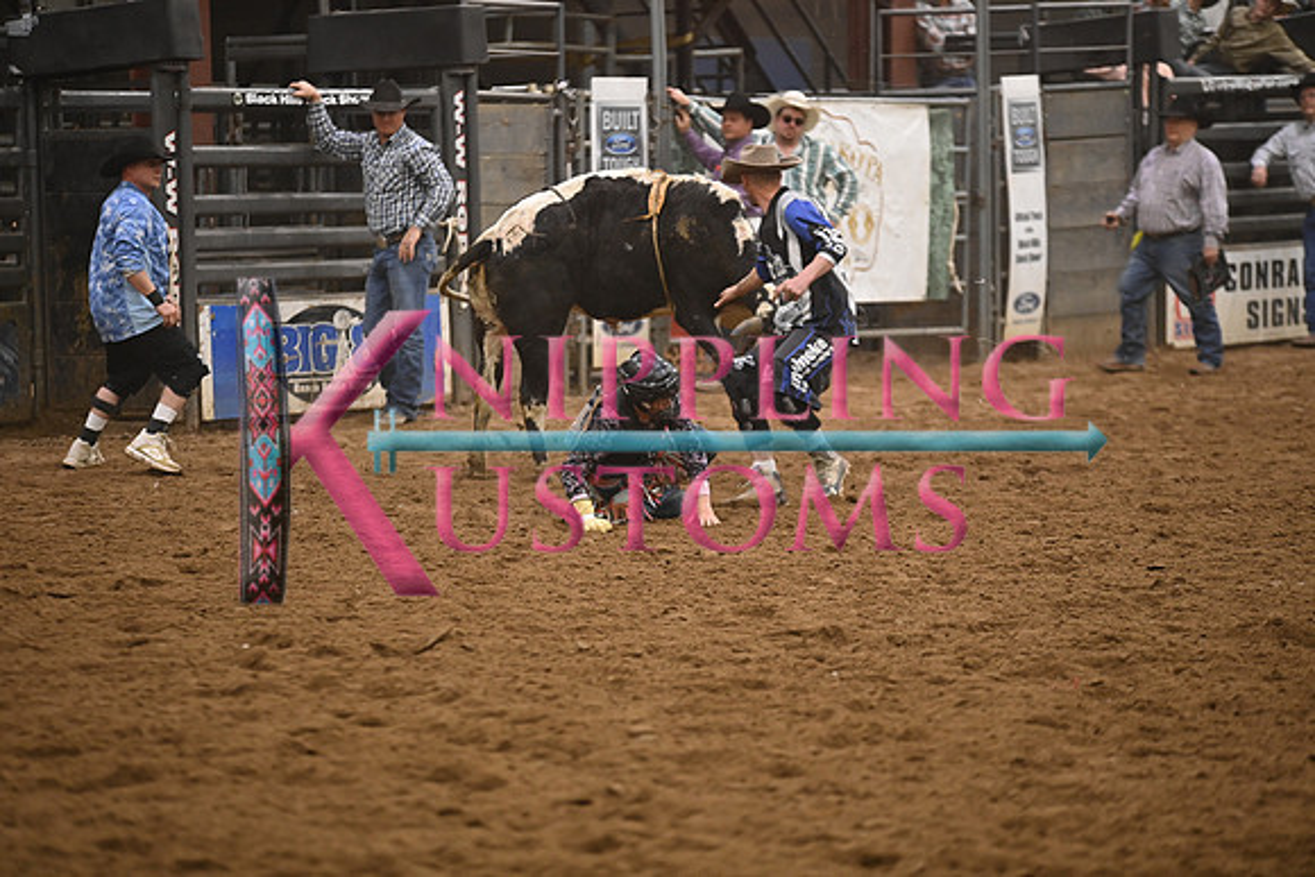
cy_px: 438
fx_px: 6394
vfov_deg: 7.9
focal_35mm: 175
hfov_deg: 11.7
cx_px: 658
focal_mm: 175
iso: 3200
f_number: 2.8
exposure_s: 1/400
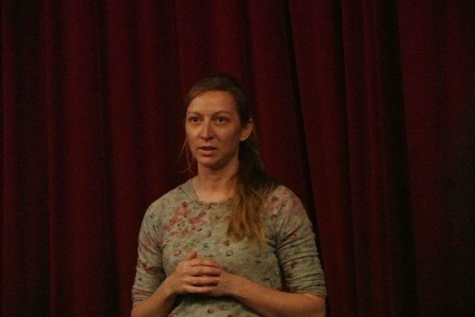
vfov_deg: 12.4
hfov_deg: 18.4
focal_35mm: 111
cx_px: 238
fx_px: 1465
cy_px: 158
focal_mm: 41.2
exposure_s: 1/30
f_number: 4
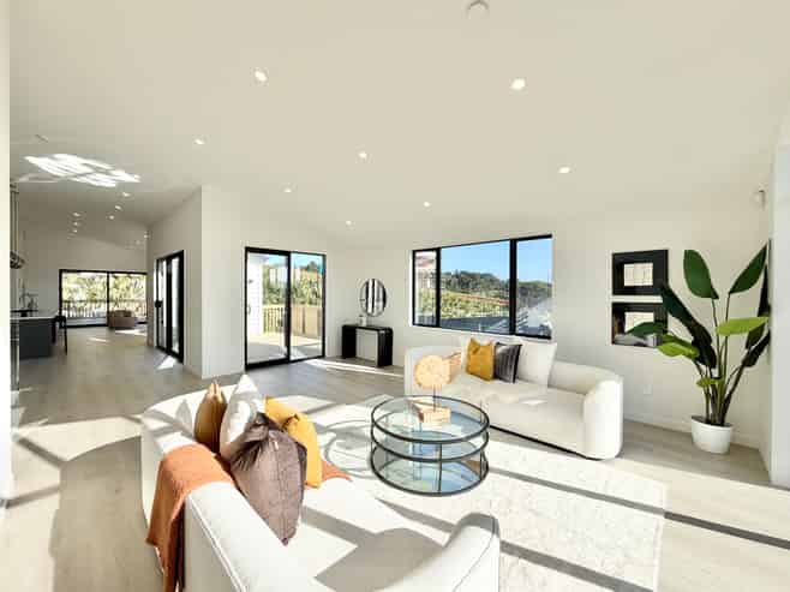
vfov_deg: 85.6
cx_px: 395
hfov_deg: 102.1
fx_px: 319
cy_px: 296
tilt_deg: -0.9
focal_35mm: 14
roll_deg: -0.3
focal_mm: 2.22
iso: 25
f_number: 2.2
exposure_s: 1/770
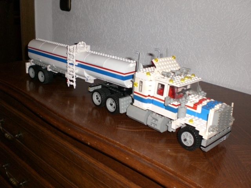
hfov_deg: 49.0
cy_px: 94
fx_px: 276
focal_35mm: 38
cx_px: 126
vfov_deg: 37.7
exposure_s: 1/60
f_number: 3.1
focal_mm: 6.3
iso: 200
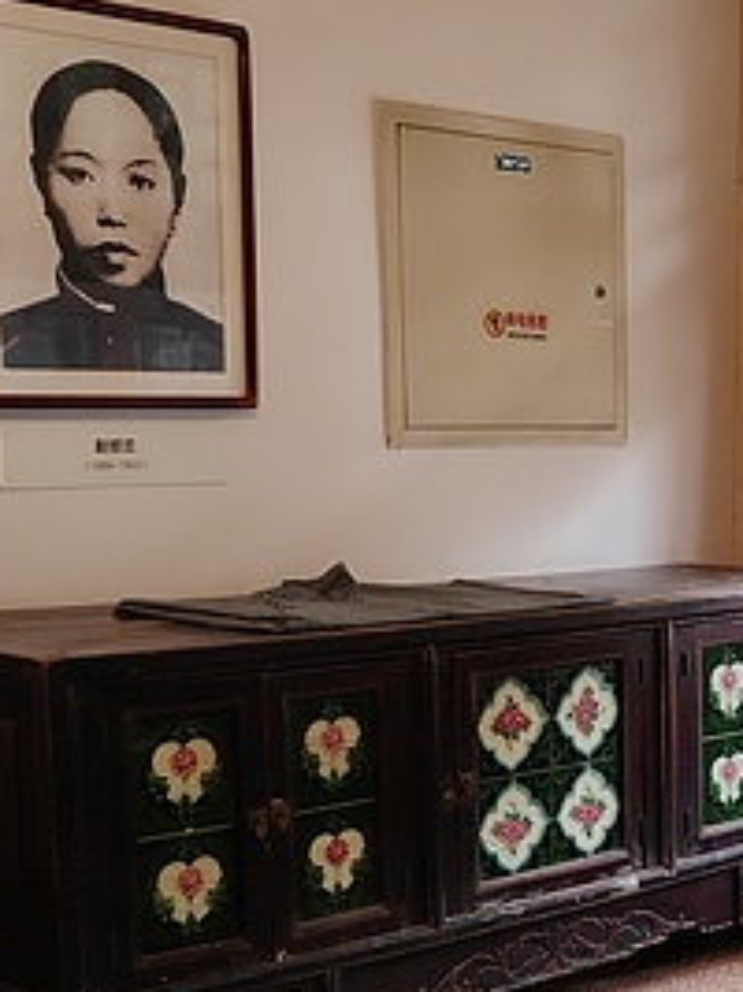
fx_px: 1976
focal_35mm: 69
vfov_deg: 27.7
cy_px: 754
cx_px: 970
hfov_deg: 19.6
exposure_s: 1/50
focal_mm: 5.25
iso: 400
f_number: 1.8
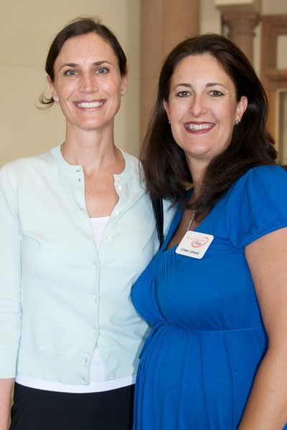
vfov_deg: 46.4
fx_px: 502
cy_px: 215
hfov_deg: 31.9
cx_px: 144
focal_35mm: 42
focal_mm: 28
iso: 400
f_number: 2.8
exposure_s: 1/100
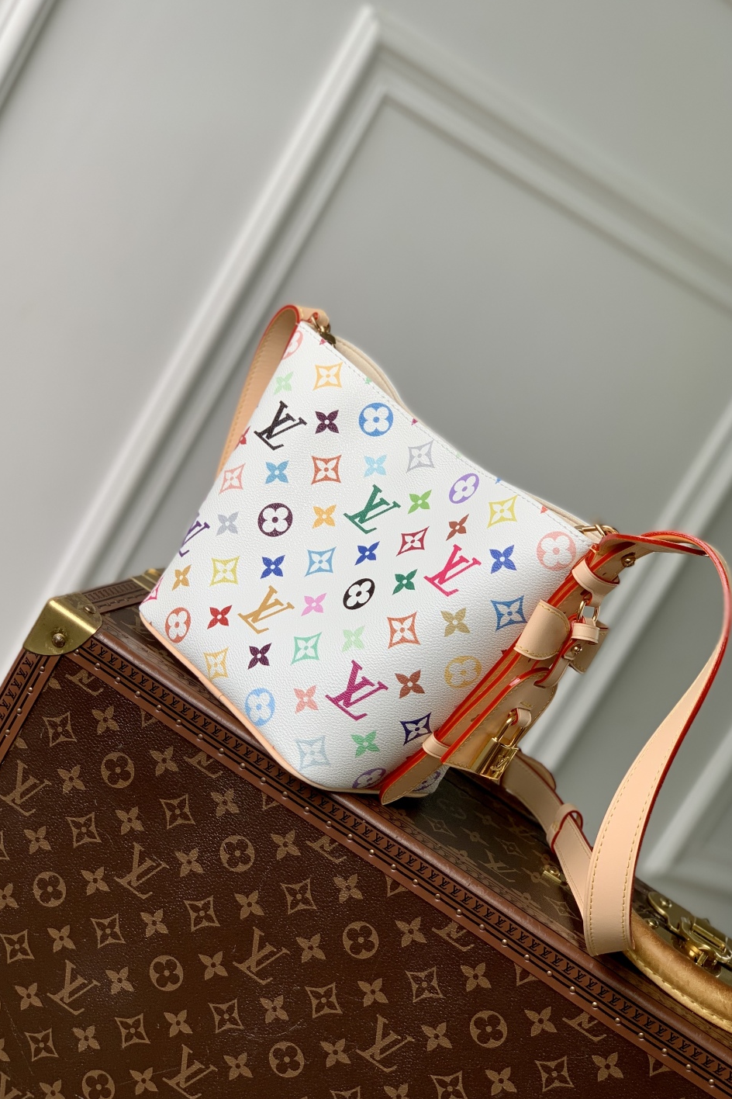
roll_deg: -30.2
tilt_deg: -10.2
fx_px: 1677
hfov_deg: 24.6
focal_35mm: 55
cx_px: 353
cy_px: 556
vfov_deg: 36.2
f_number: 2.4
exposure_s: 1/122
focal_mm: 6
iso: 20
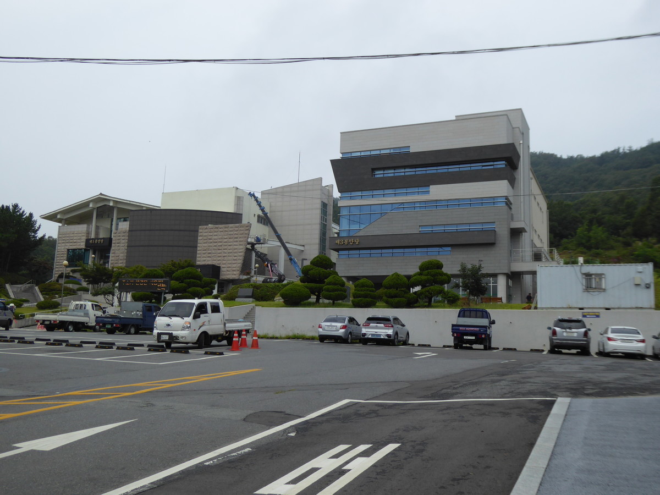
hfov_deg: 52.6
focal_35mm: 35
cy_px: 248
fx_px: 667
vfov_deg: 40.7
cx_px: 330
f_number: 3.7
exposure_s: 1/800
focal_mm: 6.3
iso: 100
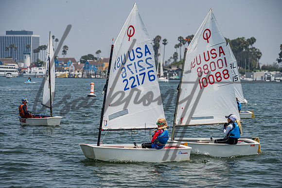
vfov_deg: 8.0
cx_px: 140
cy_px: 104
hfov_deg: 12.0
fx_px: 1340
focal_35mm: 171
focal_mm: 155
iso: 320
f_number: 7.6
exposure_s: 1/1600
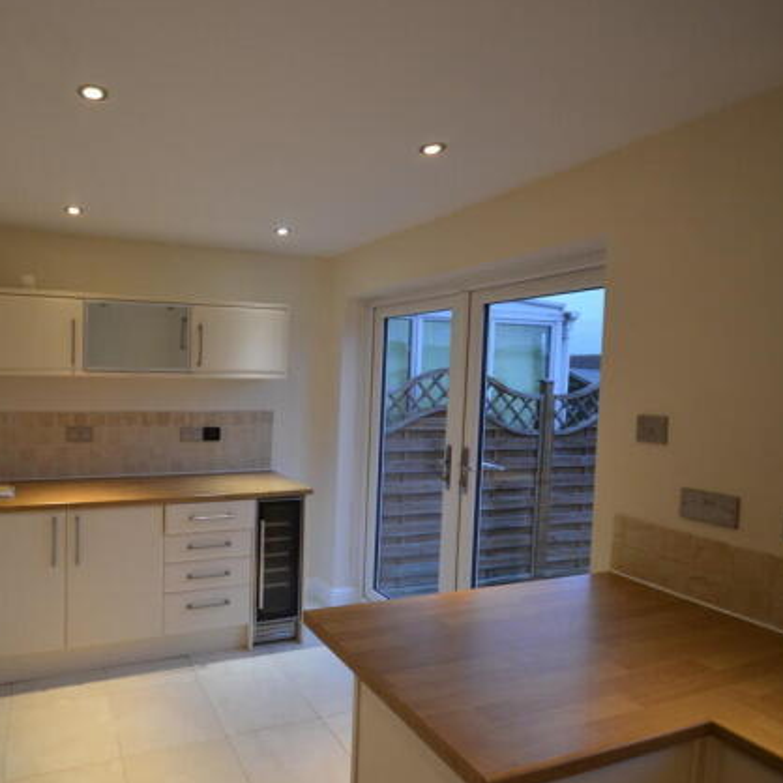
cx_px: 224
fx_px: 512
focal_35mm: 20
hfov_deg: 71.2
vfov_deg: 74.8
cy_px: 387
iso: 500
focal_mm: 10
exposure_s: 1/60
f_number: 4
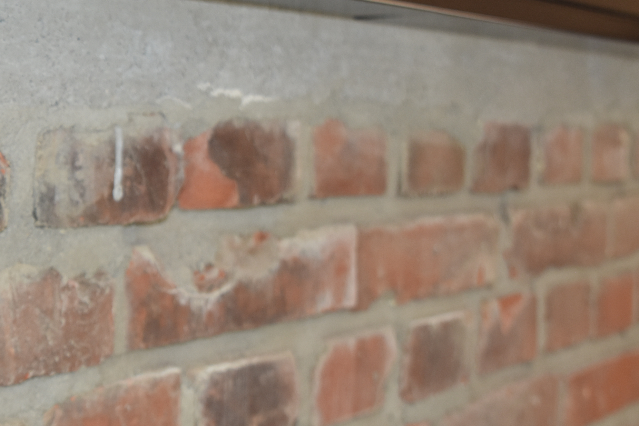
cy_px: 125
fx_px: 1225
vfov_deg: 19.6
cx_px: 64
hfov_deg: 28.1
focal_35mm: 69
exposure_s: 1/60
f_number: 2.8
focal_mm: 24
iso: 450
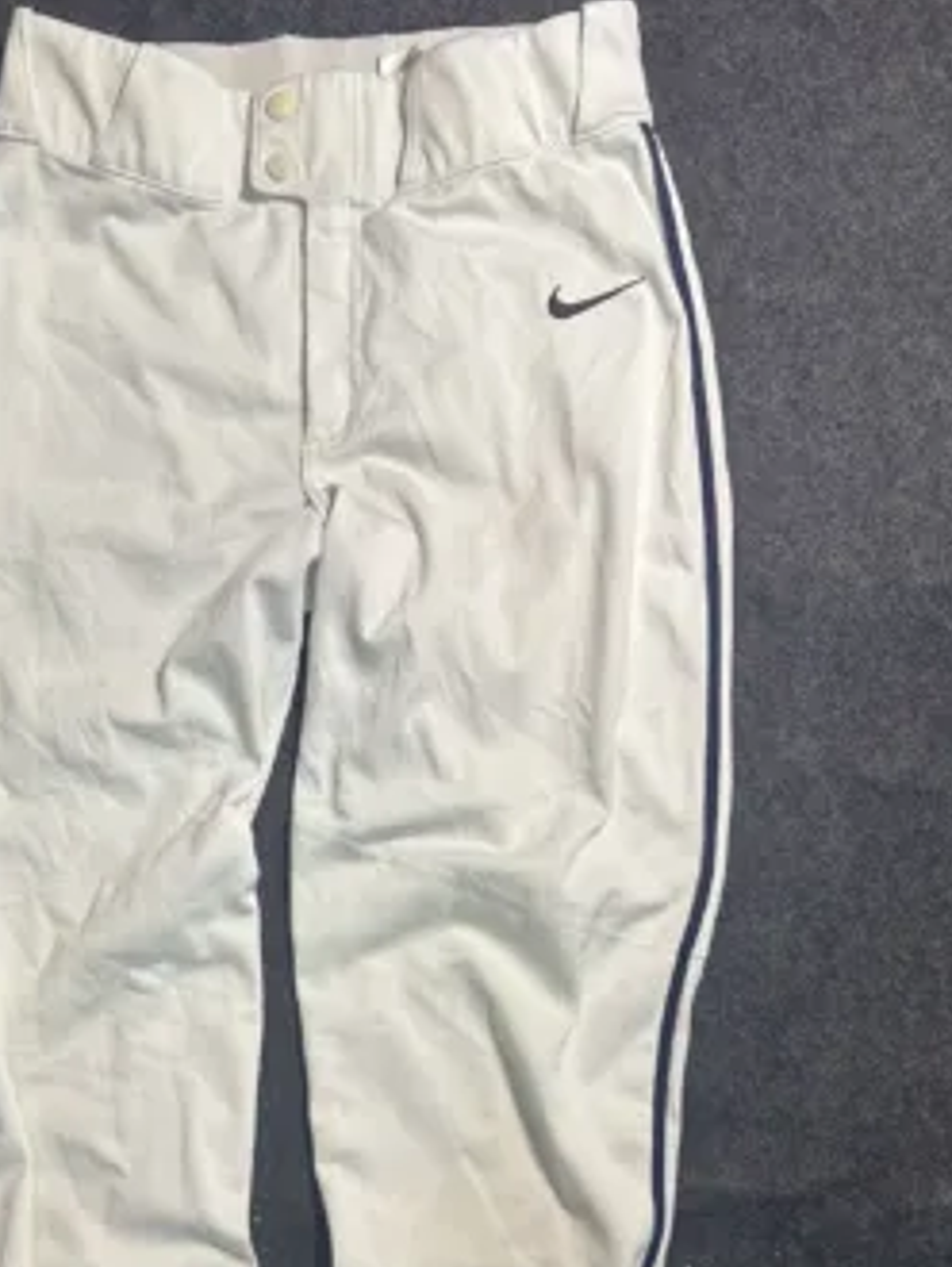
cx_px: 330
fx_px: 1538
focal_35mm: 42
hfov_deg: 34.1
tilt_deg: -60.4
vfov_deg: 43.0
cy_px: 989
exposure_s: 1/100
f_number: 1.5
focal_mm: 5.7
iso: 80
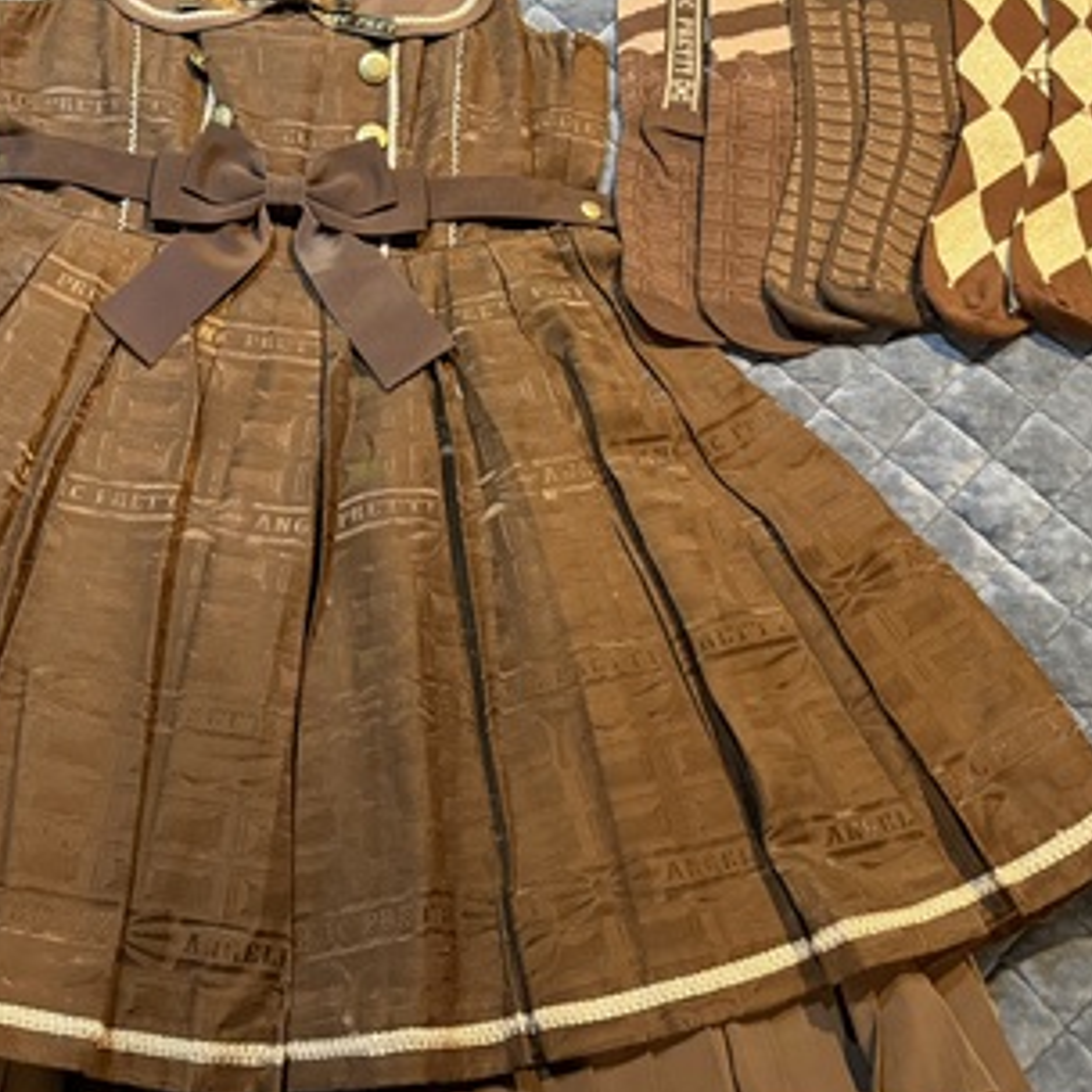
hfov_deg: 36.9
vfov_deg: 37.3
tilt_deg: -67.2
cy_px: 399
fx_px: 1606
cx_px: 311
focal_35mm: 45
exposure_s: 1/60
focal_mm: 6.76
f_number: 1.78
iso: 800
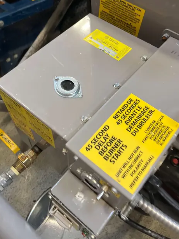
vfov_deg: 58.3
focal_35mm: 31
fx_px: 214
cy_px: 113
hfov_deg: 45.3
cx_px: 75
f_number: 1.6
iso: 200
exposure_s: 1/60
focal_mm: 5.1
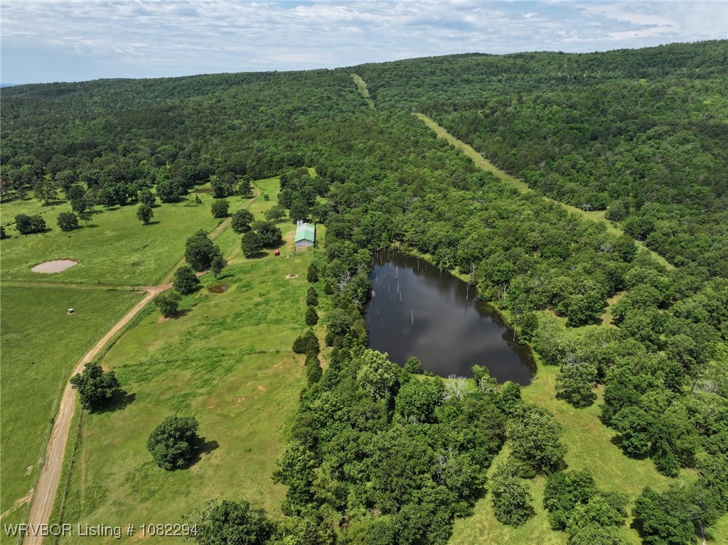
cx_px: 364
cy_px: 272
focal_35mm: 24
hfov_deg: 71.6
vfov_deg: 56.8
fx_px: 505
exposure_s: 1/2000
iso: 100
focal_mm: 12.29
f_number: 2.8
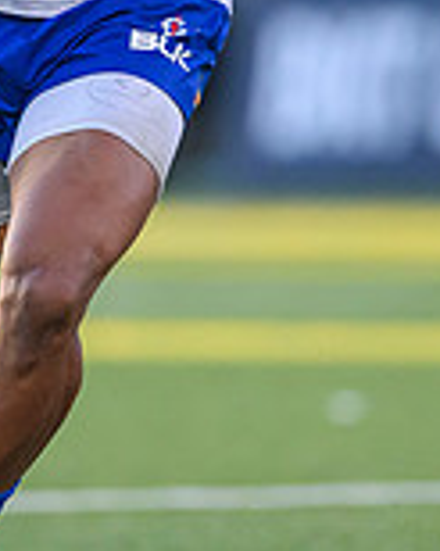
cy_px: -88
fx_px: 31040
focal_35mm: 1905
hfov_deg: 0.8
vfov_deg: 1.0
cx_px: 60
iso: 3200
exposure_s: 1/3200
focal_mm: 400
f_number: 3.5
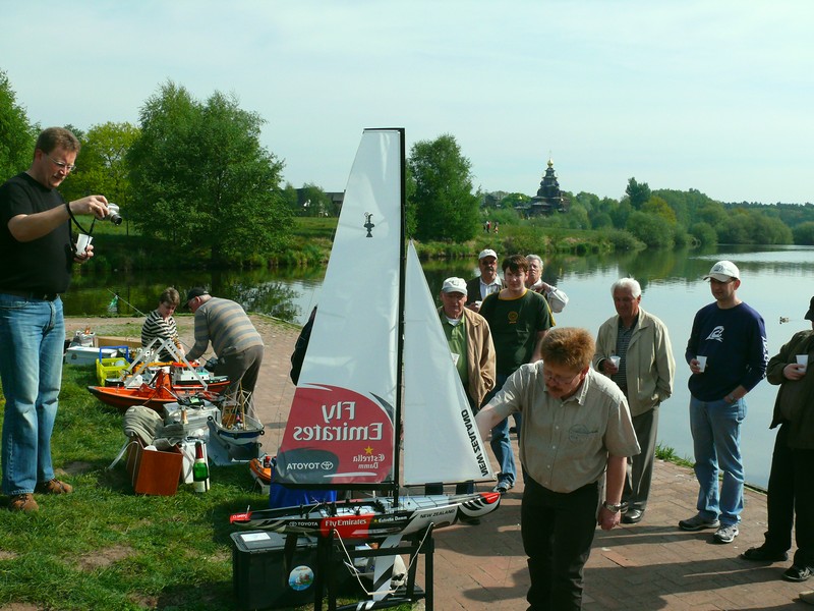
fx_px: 823
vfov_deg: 40.7
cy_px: 306
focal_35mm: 35
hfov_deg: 52.6
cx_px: 407
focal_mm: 7.4
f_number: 5.6
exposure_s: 1/400
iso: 200
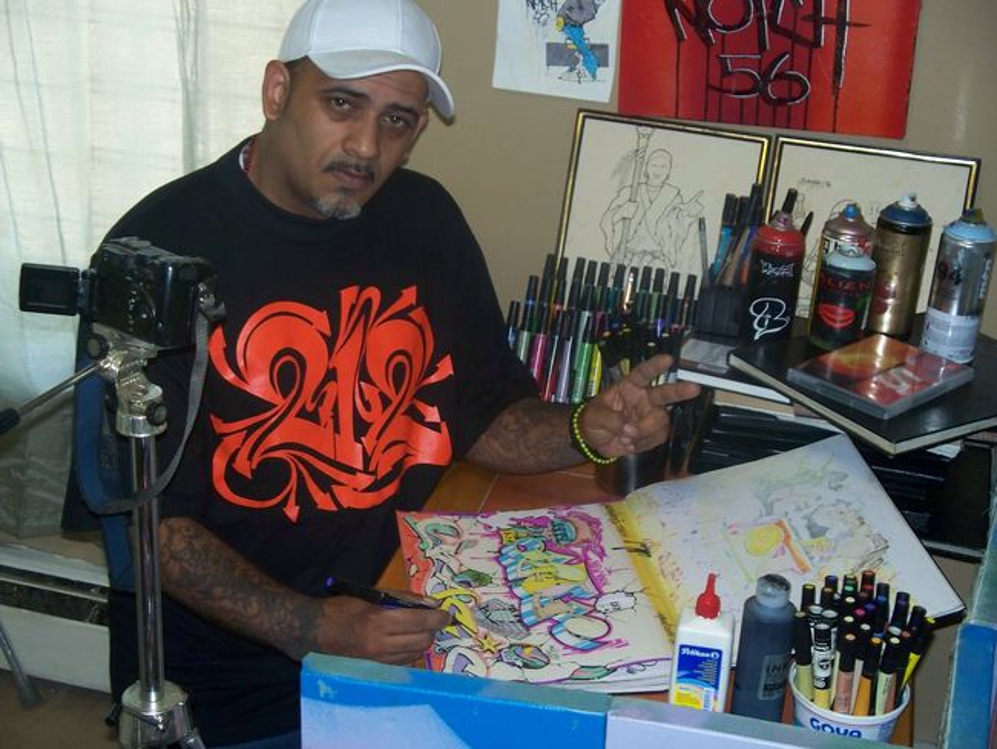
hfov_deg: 31.7
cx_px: 498
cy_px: 374
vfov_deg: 24.0
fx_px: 1758
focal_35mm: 61
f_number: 3.1
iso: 200
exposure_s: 1/40
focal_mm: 12.89
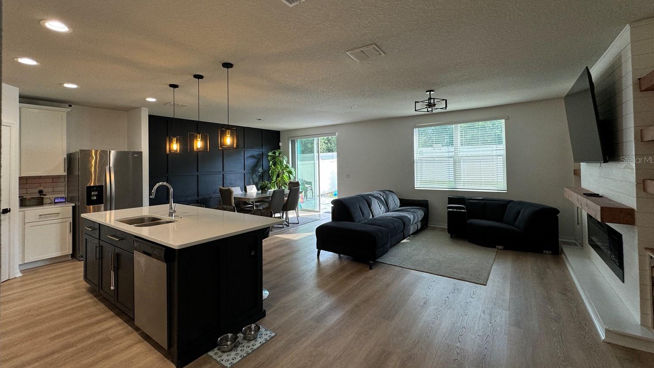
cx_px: 318
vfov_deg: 66.8
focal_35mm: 16
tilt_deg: +0.7
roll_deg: +0.5
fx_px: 277
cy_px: 160
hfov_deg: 99.3
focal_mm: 2.22
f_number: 2.2
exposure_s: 1/120
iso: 100
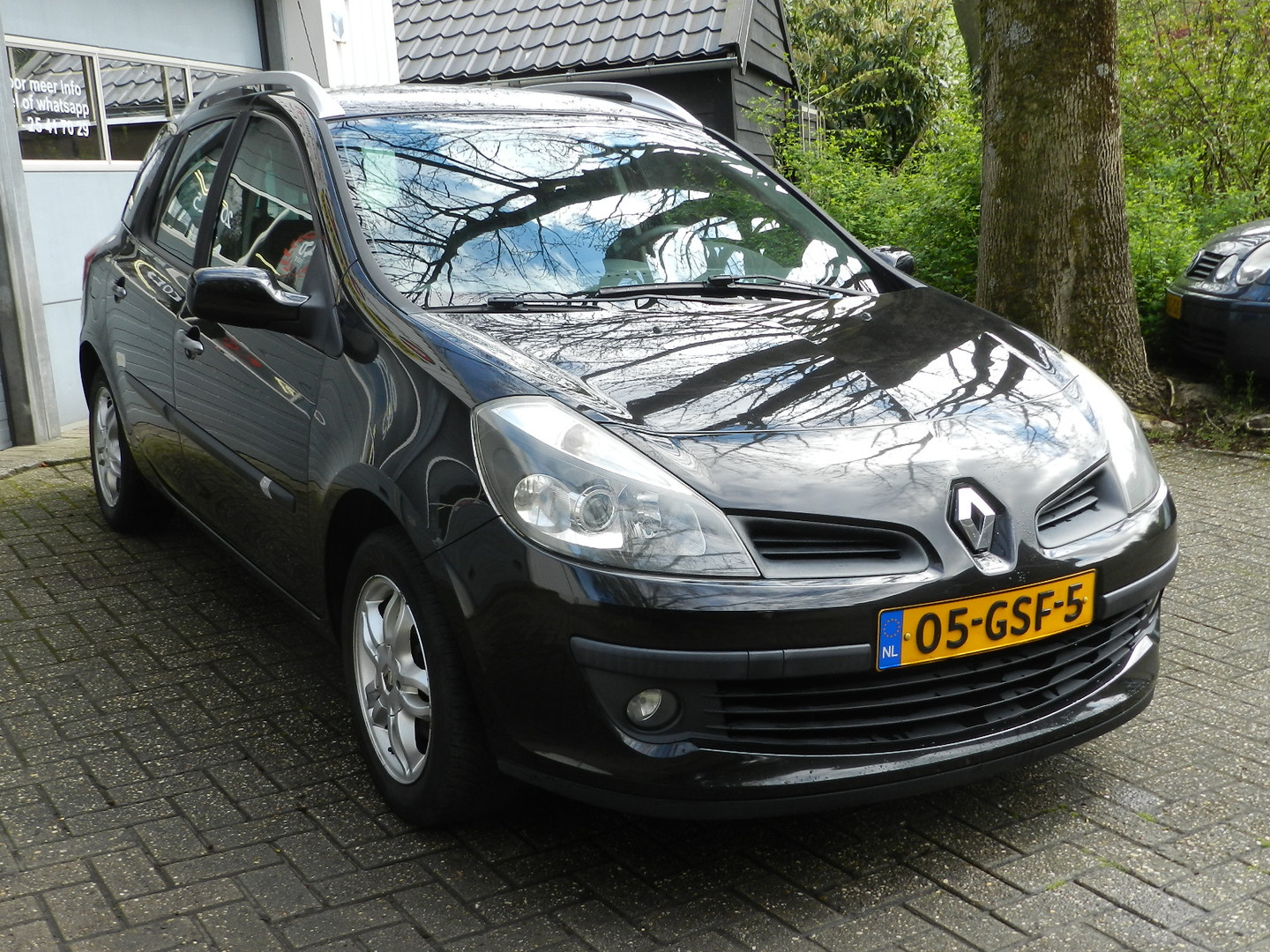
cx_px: 635
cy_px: 476
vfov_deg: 37.7
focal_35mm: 38
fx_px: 1394
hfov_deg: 49.0
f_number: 4
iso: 160
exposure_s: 1/320
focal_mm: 6.7
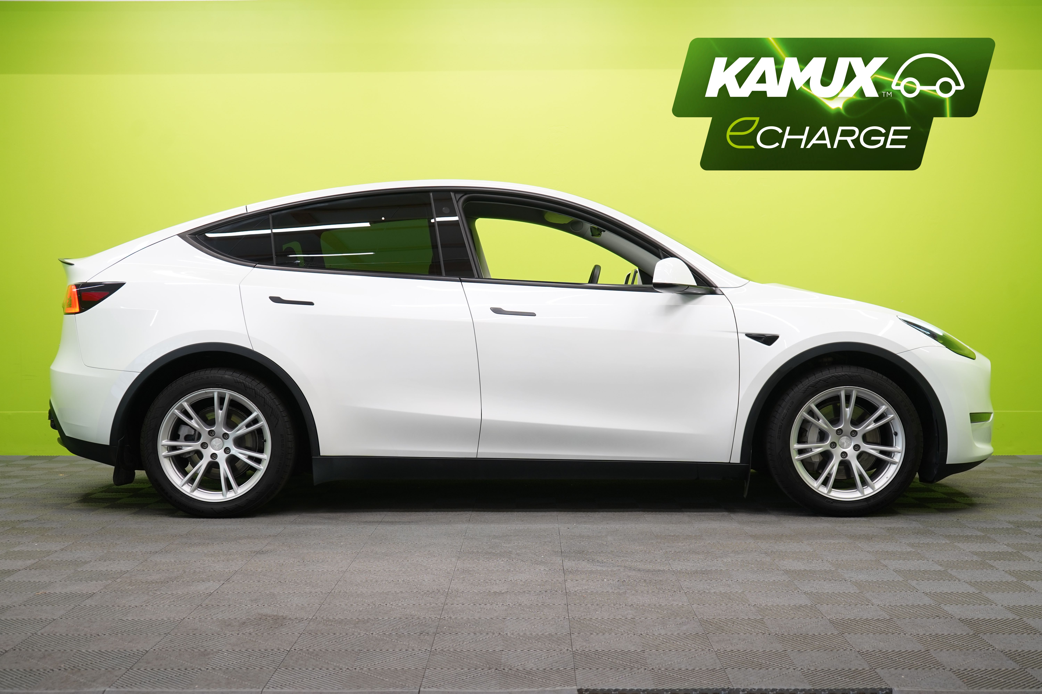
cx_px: 521
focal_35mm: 46
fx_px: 1331
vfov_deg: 29.2
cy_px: 347
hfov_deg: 42.7
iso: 400
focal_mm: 46
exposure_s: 1/30
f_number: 5
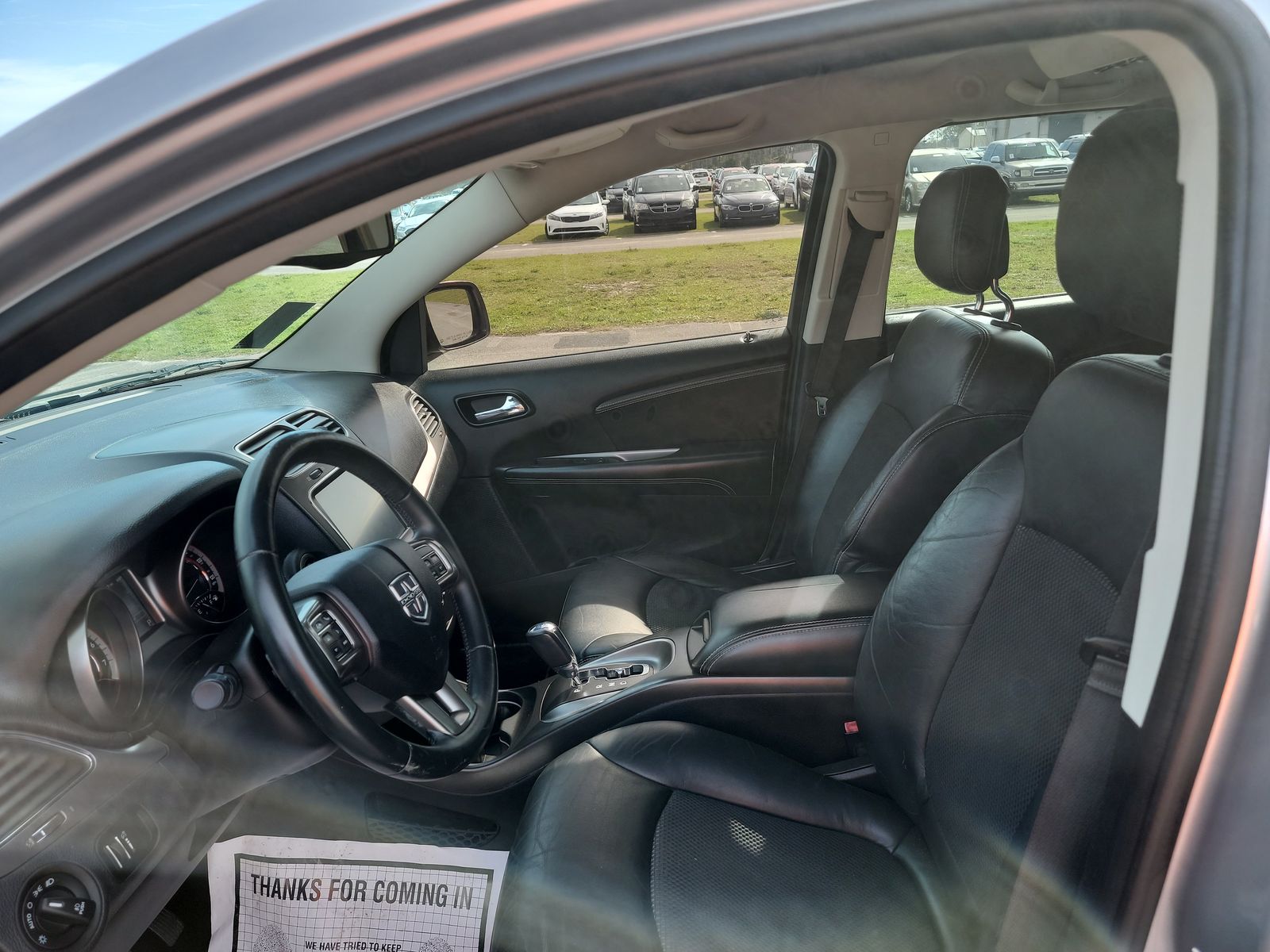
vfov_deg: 56.8
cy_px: 476
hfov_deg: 71.6
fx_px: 881
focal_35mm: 24
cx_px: 635
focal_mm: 6.7
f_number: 1.8
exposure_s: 1/138
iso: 50
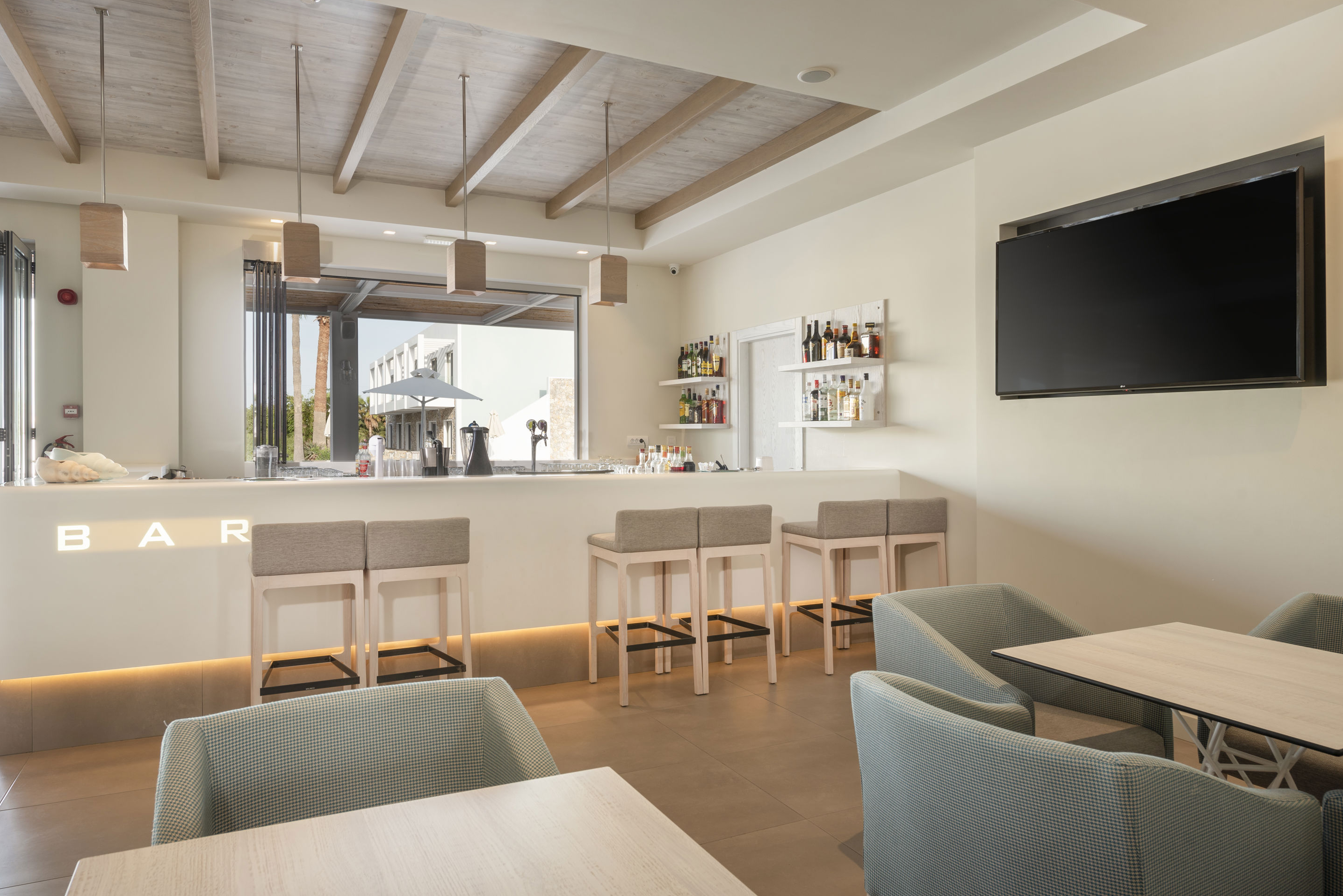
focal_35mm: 22
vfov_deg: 57.2
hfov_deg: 78.5
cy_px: 437
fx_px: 821
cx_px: 643
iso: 50
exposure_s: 1/3
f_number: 10
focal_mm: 21
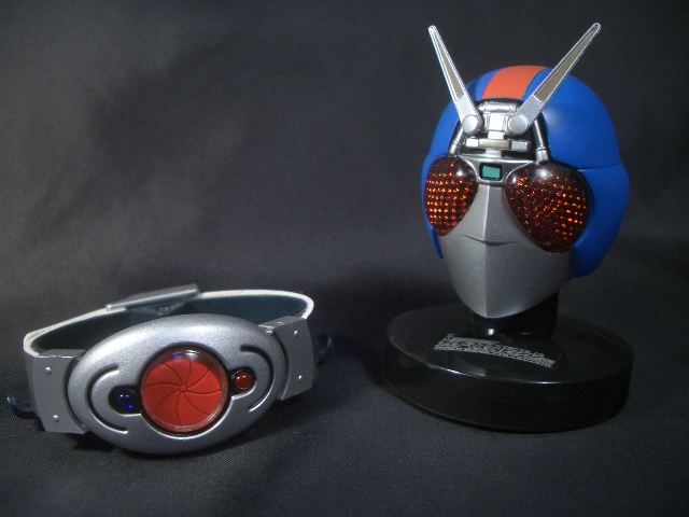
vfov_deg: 40.7
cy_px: 258
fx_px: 697
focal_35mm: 35
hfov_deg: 52.6
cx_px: 344
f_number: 2.6
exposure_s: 1/80
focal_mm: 5.8
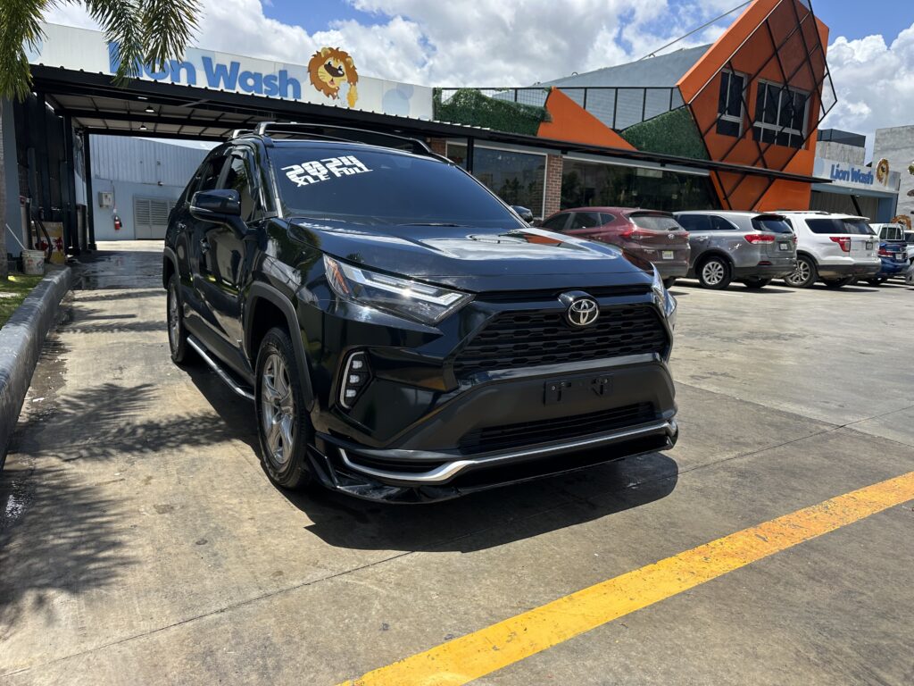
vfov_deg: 56.8
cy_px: 343
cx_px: 457
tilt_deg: -8.7
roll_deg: -2.0
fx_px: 634
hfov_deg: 71.6
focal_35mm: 24
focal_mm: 6.86
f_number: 1.78
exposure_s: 1/3247
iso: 80
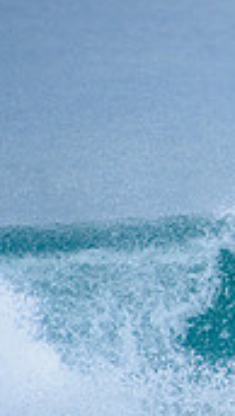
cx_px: 627
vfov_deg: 1.2
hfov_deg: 0.7
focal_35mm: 1763
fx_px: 19492
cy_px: 219
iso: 400
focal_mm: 500
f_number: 5.6
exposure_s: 1/2000
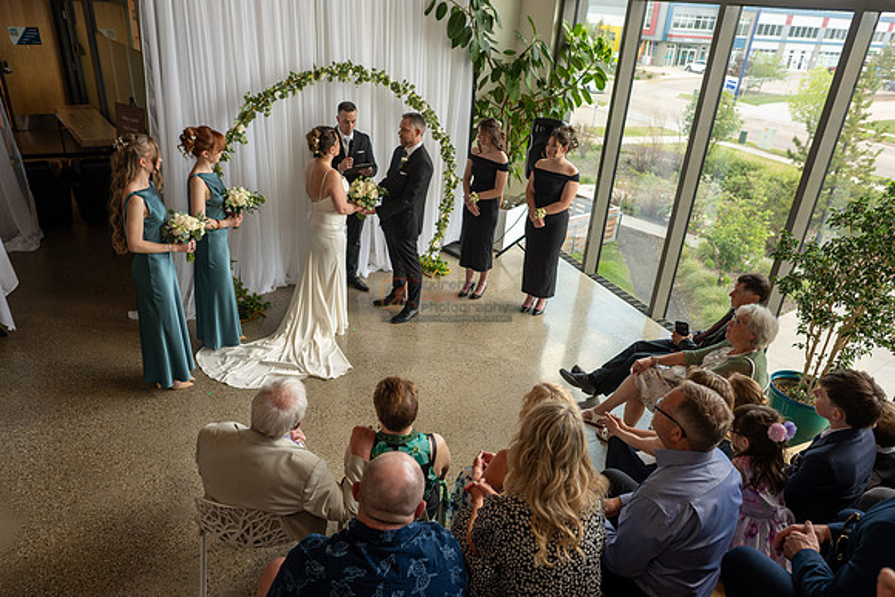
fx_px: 597
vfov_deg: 53.2
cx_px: 448
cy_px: 298
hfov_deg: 73.7
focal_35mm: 24
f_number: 3.5
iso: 200
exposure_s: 1/125
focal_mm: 24
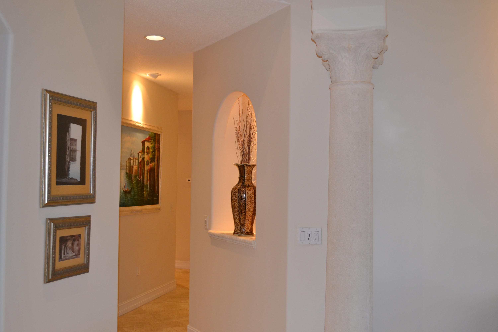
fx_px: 498
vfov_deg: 36.9
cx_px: 249
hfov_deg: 53.1
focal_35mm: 36
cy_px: 166
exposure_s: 1/60
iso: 560
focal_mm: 24
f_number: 4
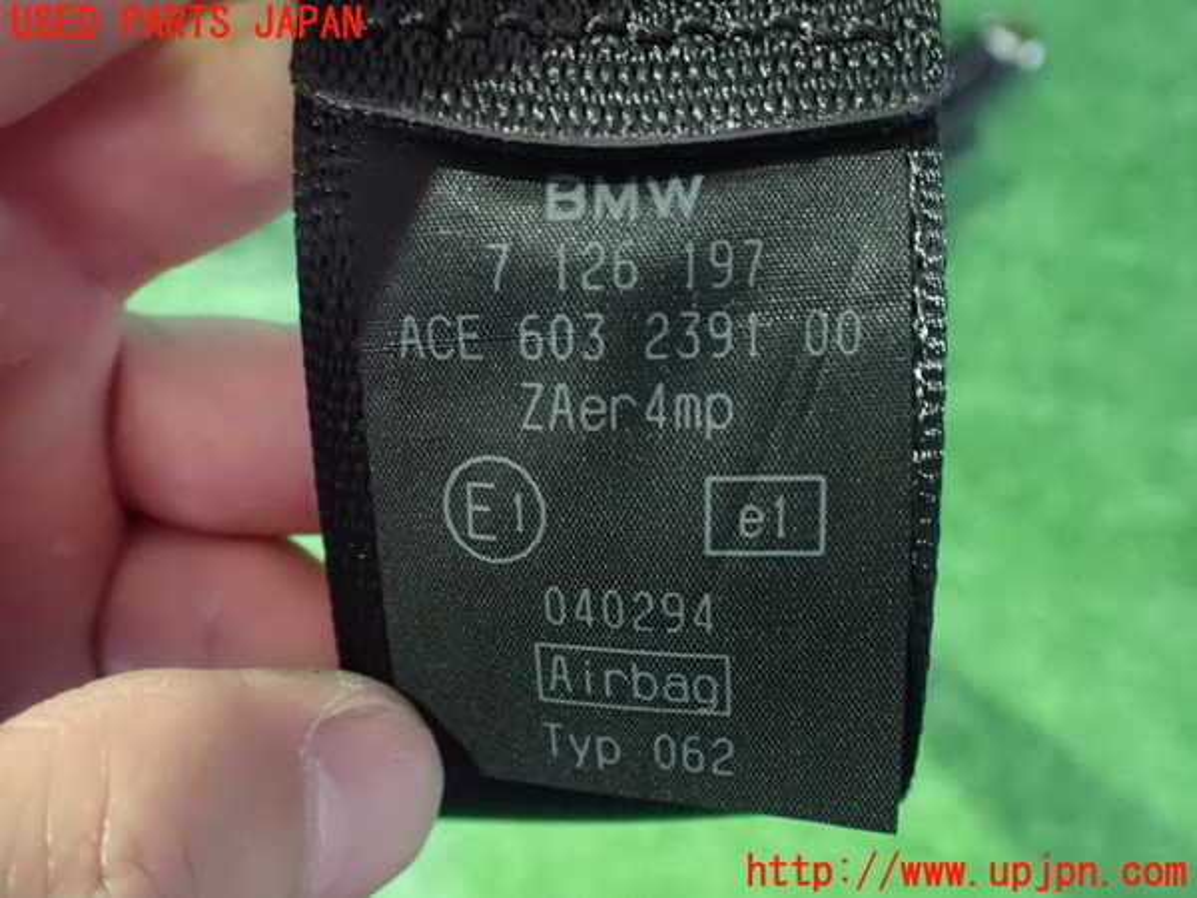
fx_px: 1037
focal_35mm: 30
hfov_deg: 60.0
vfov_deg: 46.8
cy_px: 449
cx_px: 598
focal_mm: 5.4
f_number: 2.3
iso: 1600
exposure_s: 1/25
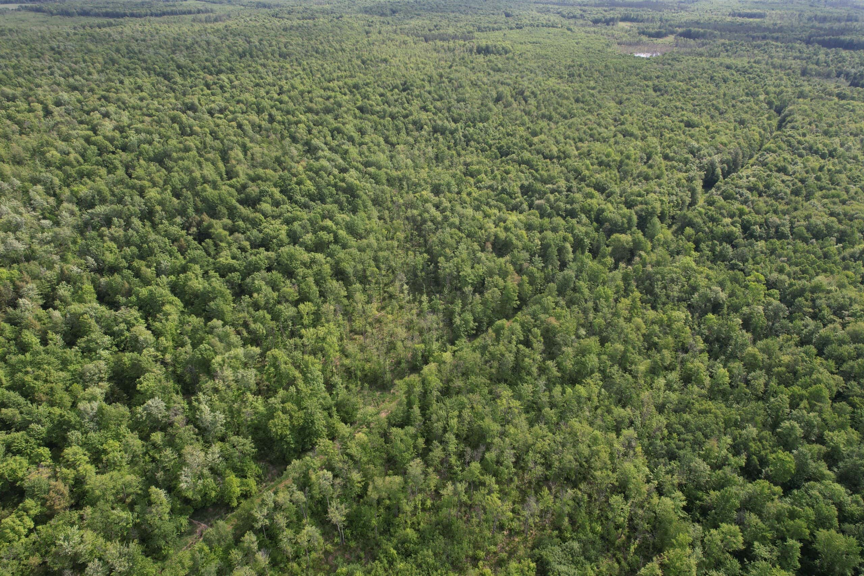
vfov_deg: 57.2
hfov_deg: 78.6
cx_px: 432
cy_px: 288
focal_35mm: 22
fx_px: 528
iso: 100
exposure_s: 1/800
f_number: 2.8
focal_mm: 8.38
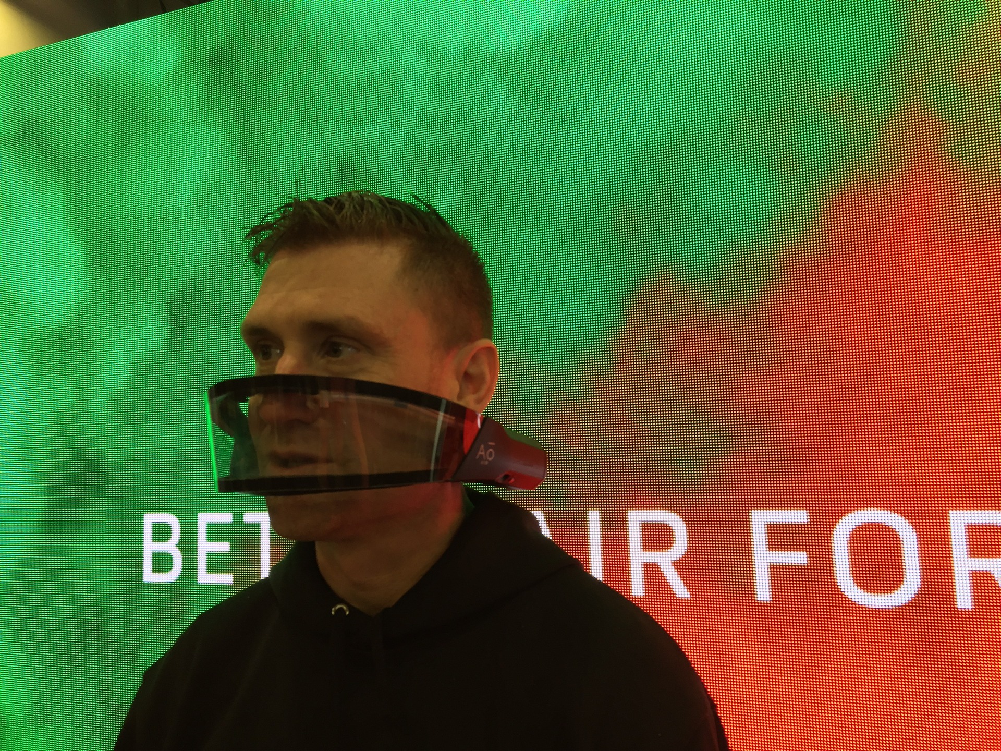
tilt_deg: +4.9
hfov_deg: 61.7
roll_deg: +2.6
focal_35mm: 29
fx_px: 839
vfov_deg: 48.2
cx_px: 500
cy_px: 376
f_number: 2.2
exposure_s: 1/30
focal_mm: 4.15
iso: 50
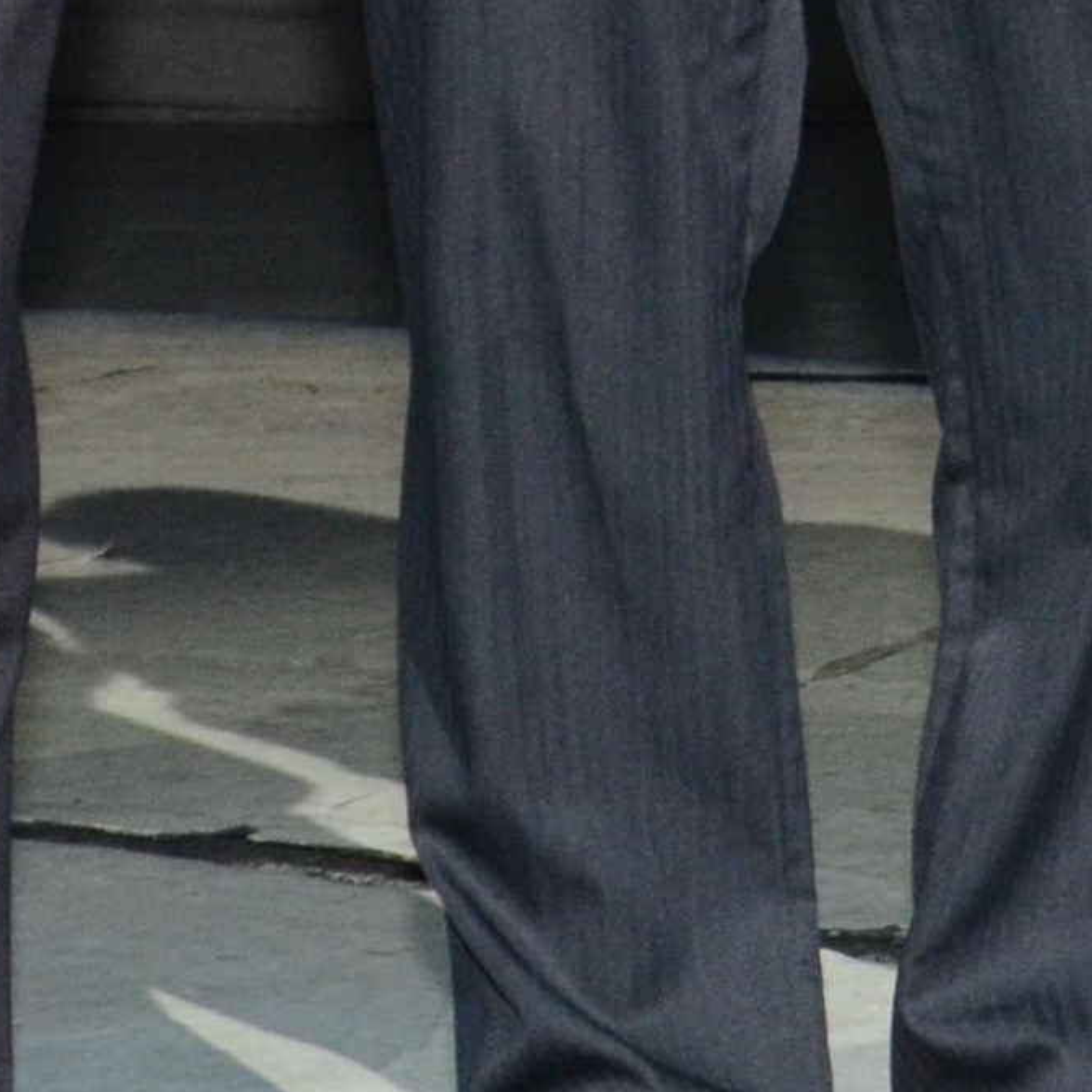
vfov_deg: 7.3
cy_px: -806
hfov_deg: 7.5
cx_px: 1173
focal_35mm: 233
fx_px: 8320
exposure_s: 1/80
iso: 1000
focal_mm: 25
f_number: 5.6
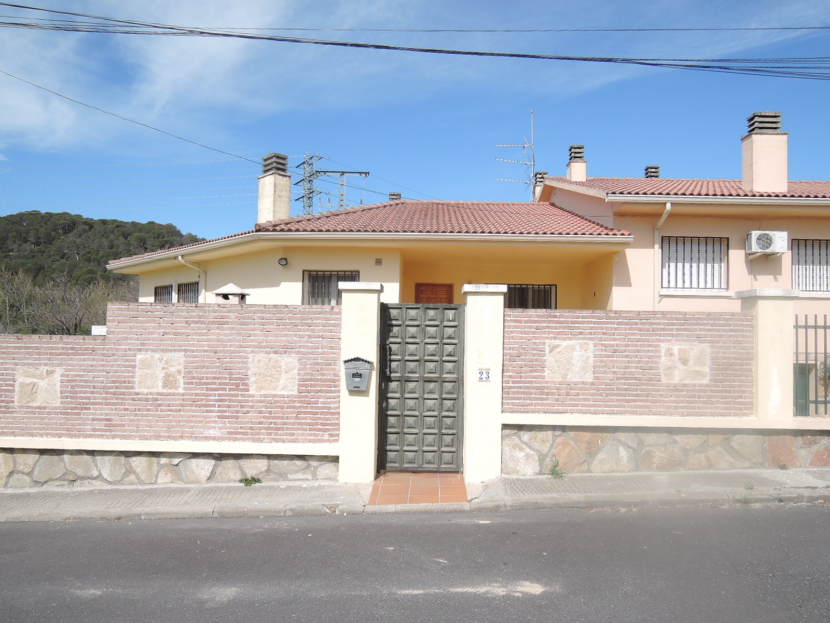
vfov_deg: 56.8
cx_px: 415
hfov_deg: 71.6
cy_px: 312
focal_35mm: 24
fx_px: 575
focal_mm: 5.1
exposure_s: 1/1000
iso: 80
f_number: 2.8
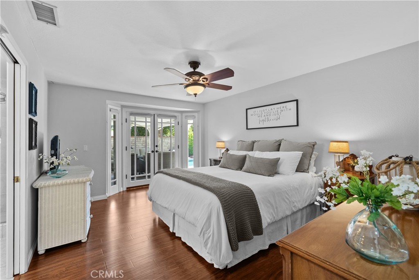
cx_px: 210
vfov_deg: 77.3
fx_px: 175
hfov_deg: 100.4
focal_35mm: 15
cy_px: 140
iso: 125
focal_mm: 15
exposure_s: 2
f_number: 10
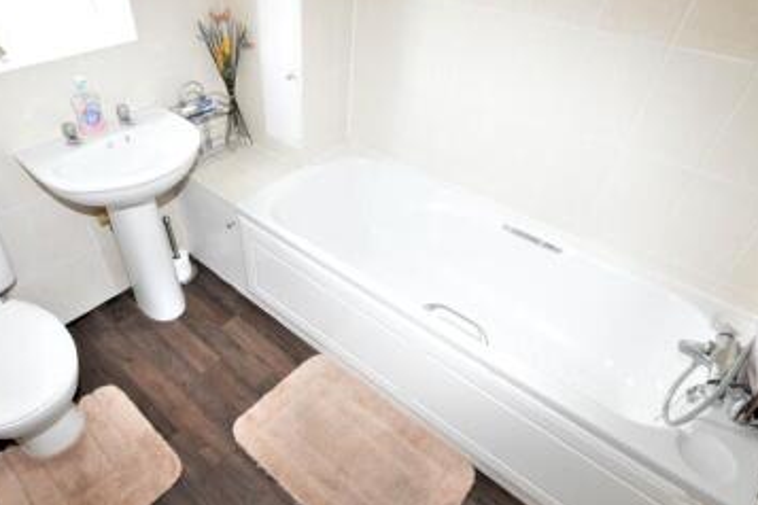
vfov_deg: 61.9
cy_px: 247
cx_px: 321
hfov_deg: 83.4
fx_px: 421
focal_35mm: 20
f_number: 10
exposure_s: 1/80
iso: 3200
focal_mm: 10
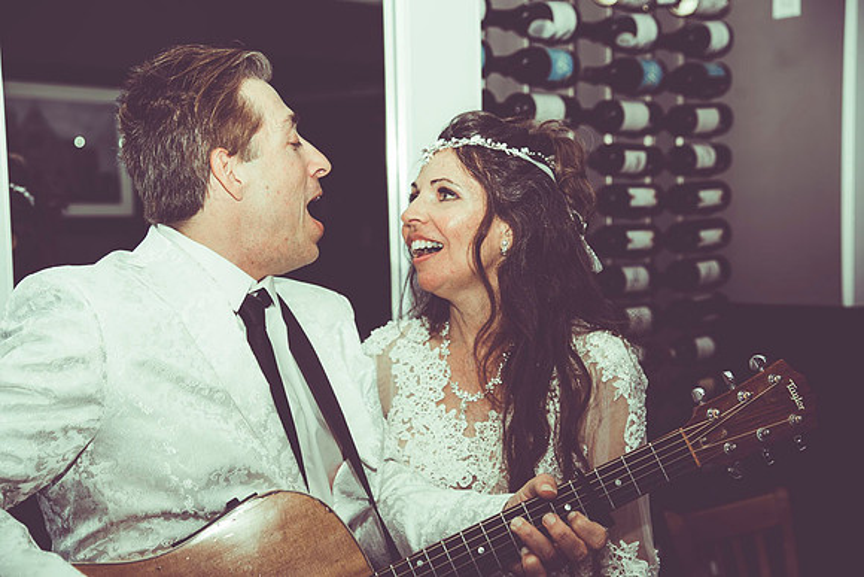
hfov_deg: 32.4
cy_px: 288
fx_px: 1488
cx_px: 432
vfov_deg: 21.9
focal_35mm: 62
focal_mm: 62
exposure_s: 1/200
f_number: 4.5
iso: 100
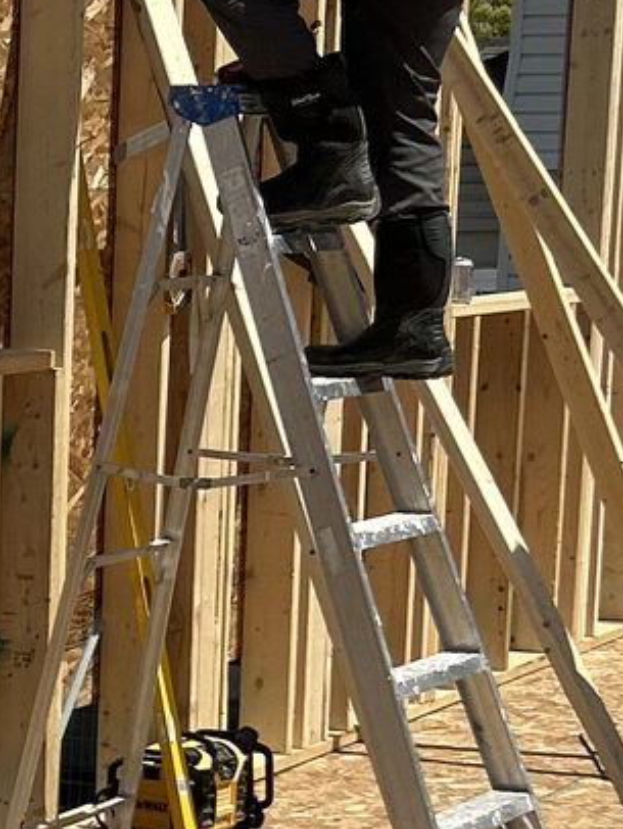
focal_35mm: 128
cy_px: 723
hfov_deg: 11.2
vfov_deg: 15.2
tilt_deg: -11.3
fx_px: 3068
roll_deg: -0.8
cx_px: -247
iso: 50
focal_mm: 5.7
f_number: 1.5
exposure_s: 1/8000
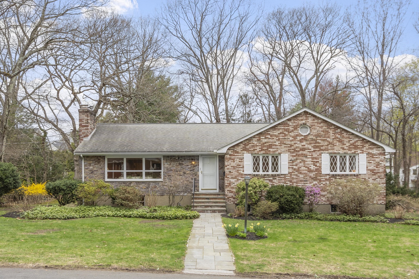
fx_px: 384
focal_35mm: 33
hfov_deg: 57.2
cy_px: 140
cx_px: 210
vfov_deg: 40.0
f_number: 8
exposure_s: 1/125
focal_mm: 22
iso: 400
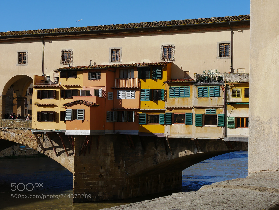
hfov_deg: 26.3
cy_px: 105
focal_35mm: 74
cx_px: 140
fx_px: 597
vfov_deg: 19.9
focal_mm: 37
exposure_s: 1/160
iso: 200
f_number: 14
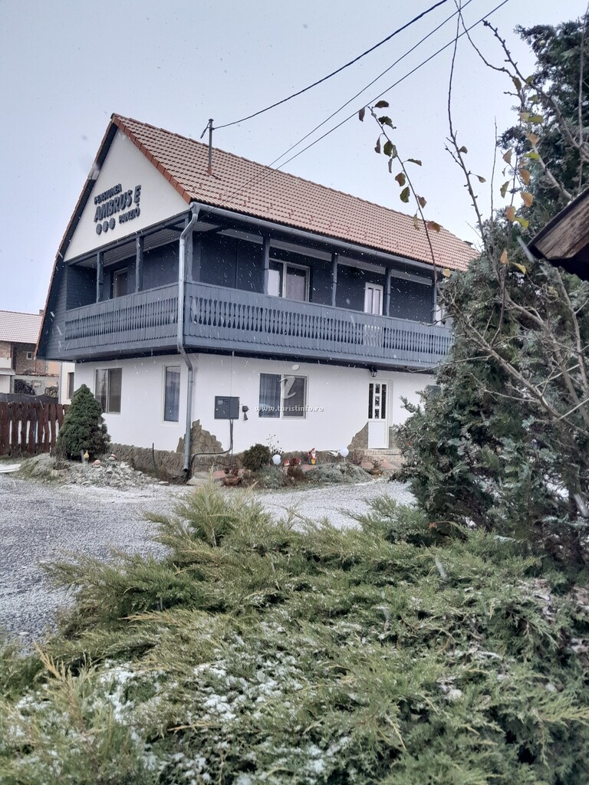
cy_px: 392
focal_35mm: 27
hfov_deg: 51.4
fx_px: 613
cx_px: 294
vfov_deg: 65.3
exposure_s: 1/50
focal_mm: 4
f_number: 1.8
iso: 40
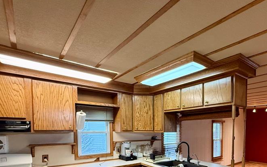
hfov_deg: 74.4
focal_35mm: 23
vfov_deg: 49.3
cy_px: 138
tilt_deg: -2.5
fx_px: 167
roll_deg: -1.0
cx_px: 181
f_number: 2.2
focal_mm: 2.22
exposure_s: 1/60
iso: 400
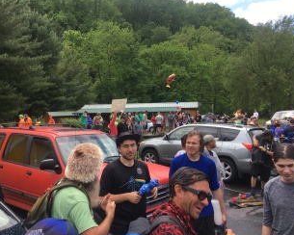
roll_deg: +1.4
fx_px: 296
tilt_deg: -1.6
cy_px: 113
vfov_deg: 43.3
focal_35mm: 34
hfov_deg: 52.7
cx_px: 129
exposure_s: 1/625
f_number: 2.2
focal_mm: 4.15
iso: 25
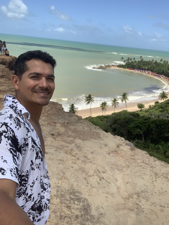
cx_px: 84
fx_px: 208
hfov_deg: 44.2
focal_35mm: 32
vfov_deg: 56.8
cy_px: 112
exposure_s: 1/1042
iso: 16
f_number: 2.2
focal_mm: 2.87
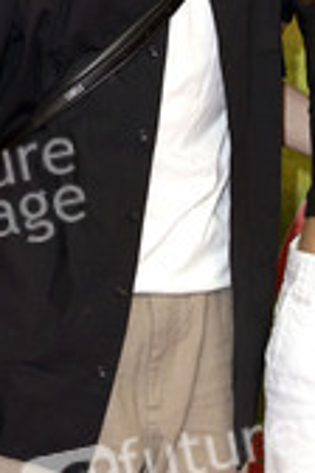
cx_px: 248
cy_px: 65
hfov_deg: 8.8
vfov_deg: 13.2
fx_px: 2034
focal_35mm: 155
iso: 640
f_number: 5.6
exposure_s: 1/250
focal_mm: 65
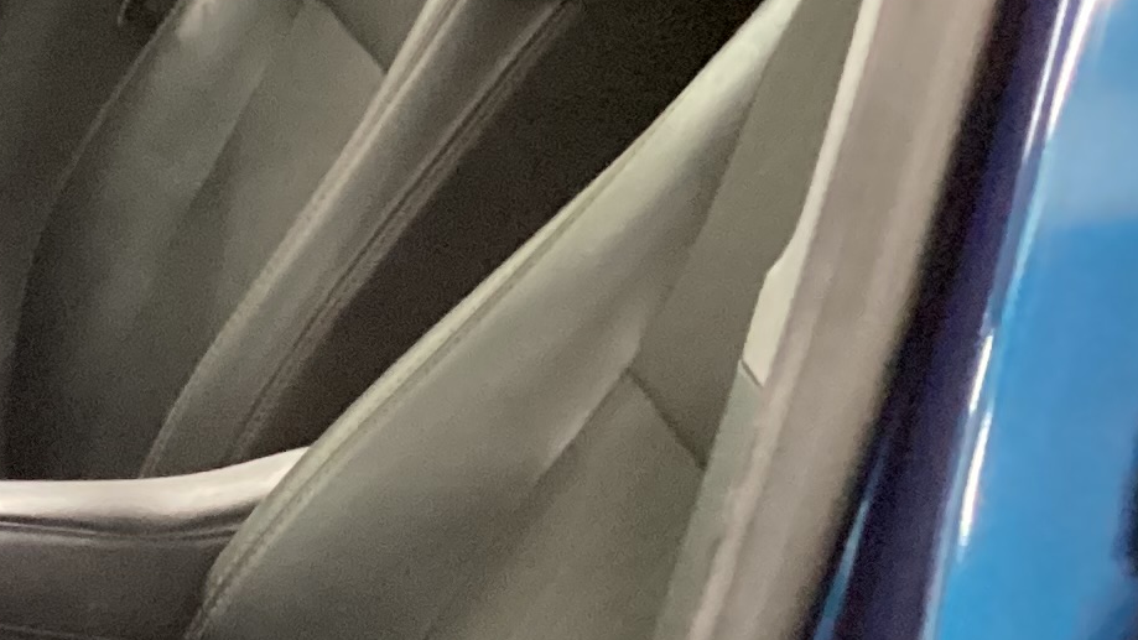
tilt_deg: -24.6
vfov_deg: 10.0
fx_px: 3621
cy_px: 645
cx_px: -613
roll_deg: -0.6
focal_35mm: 120
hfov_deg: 16.2
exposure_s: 1/24
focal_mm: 3.3
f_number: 2.4
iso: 640
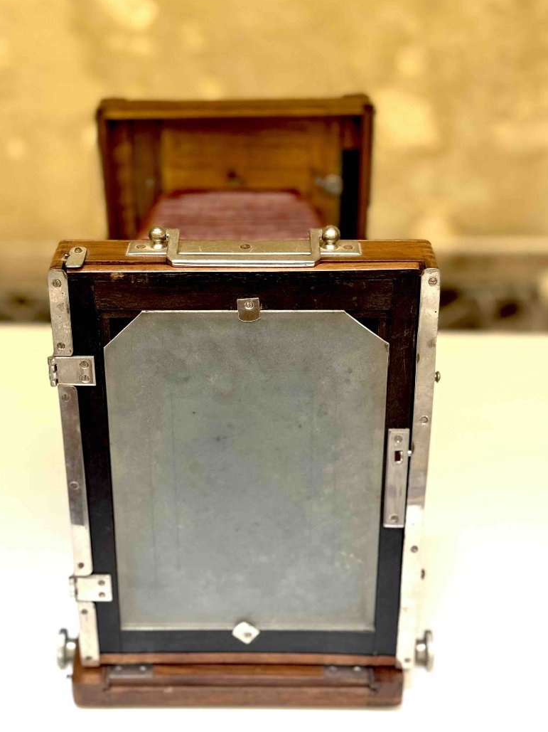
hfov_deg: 26.1
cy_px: 376
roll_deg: +2.1
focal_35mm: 56
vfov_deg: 34.4
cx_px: 234
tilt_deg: -31.4
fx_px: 1183
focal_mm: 6.76
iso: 100
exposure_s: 1/100
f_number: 1.78
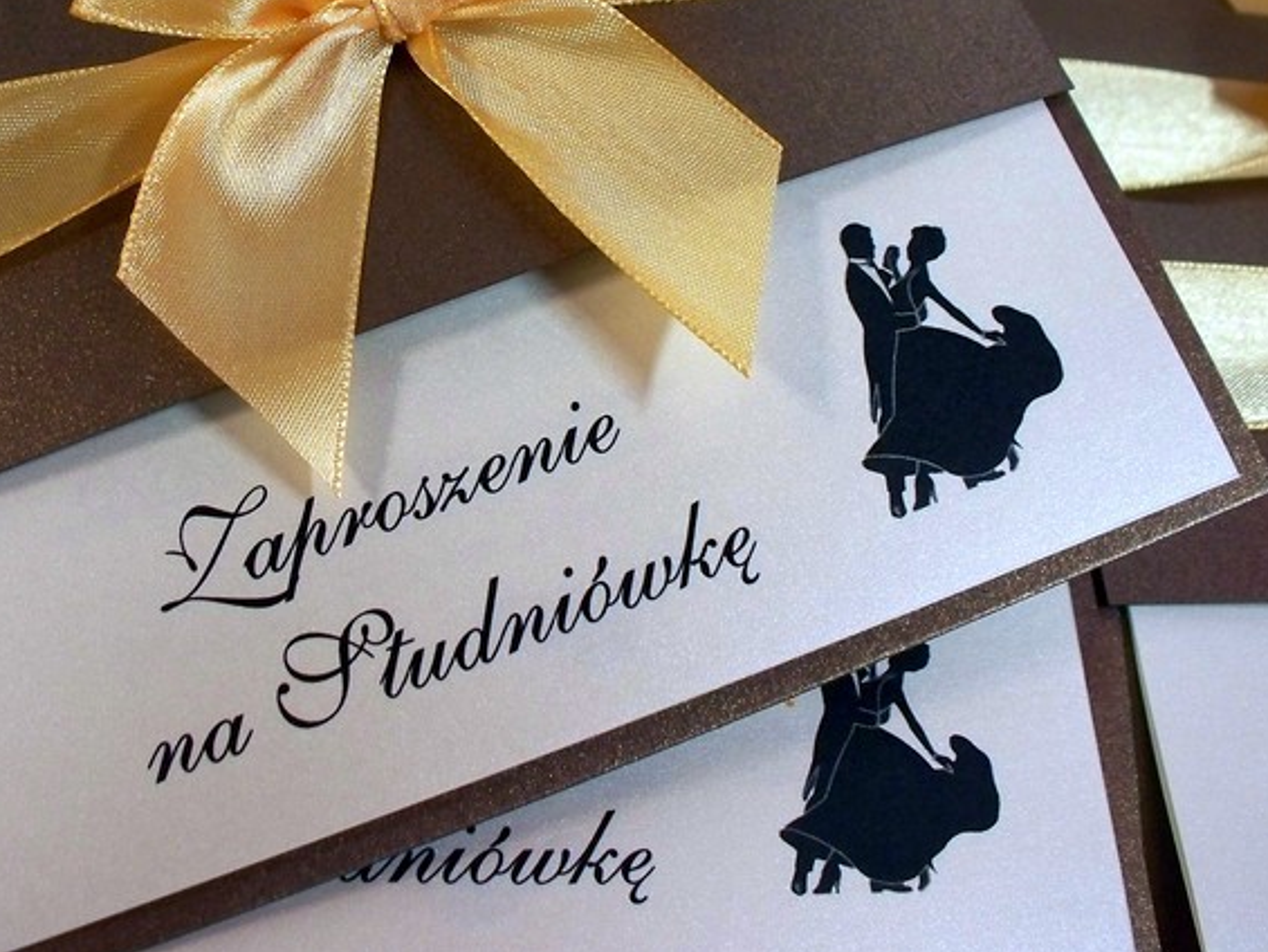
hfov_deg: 37.1
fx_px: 1869
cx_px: 420
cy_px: 290
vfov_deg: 28.3
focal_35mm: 51
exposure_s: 1/60
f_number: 2.8
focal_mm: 7.54
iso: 320
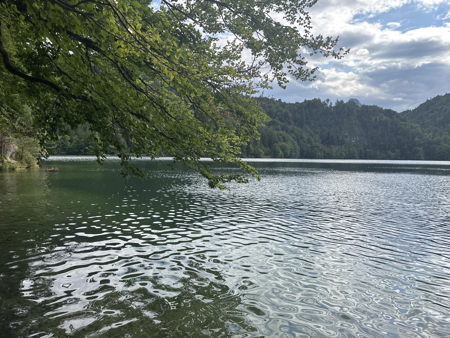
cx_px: 225
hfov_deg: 71.6
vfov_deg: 56.8
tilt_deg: -1.7
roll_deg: -0.9
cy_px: 169
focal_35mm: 24
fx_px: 312
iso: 80
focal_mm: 6.86
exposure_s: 1/1880
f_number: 1.78
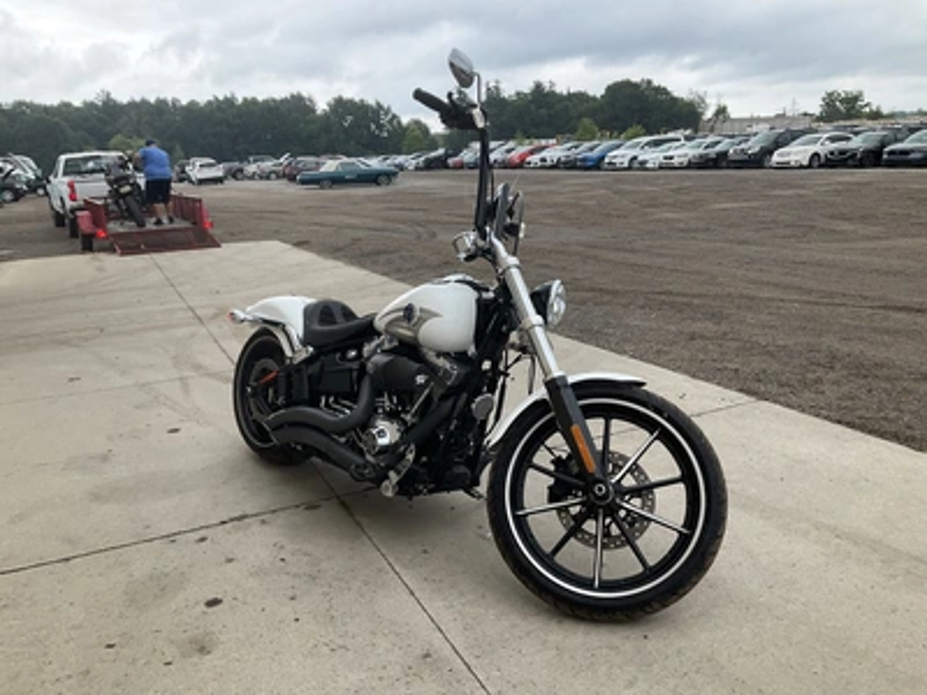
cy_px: 348
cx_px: 464
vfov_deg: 48.2
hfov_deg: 61.7
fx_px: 777
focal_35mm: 29
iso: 25
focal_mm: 3
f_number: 1.8
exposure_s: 1/241
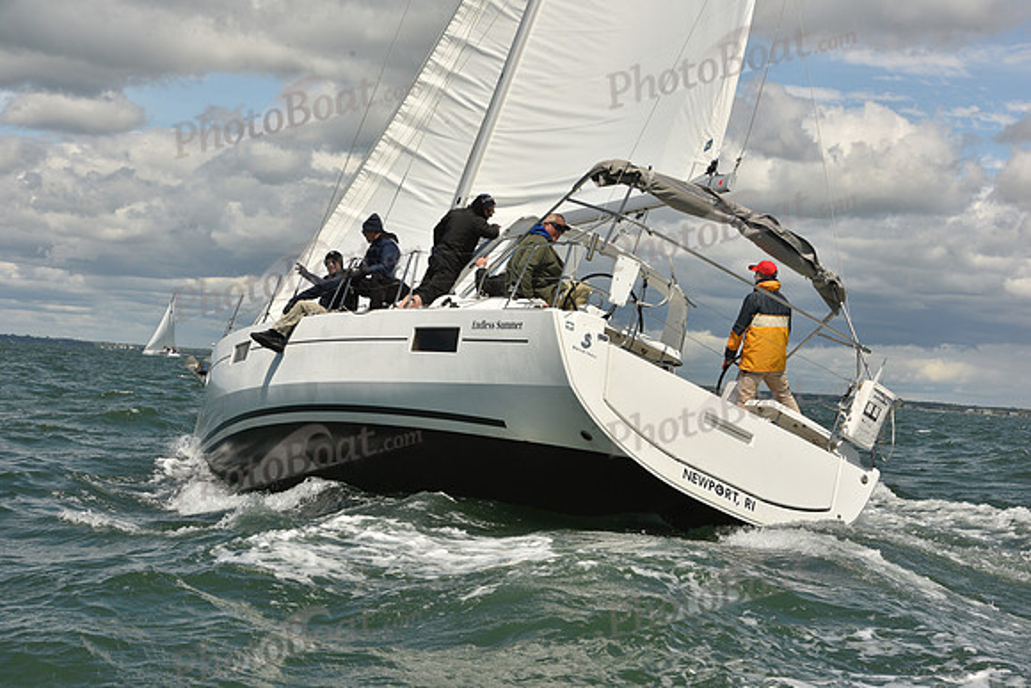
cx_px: 516
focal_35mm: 70
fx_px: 2005
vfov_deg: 19.5
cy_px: 344
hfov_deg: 28.8
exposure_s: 1/800
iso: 320
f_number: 13
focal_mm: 70
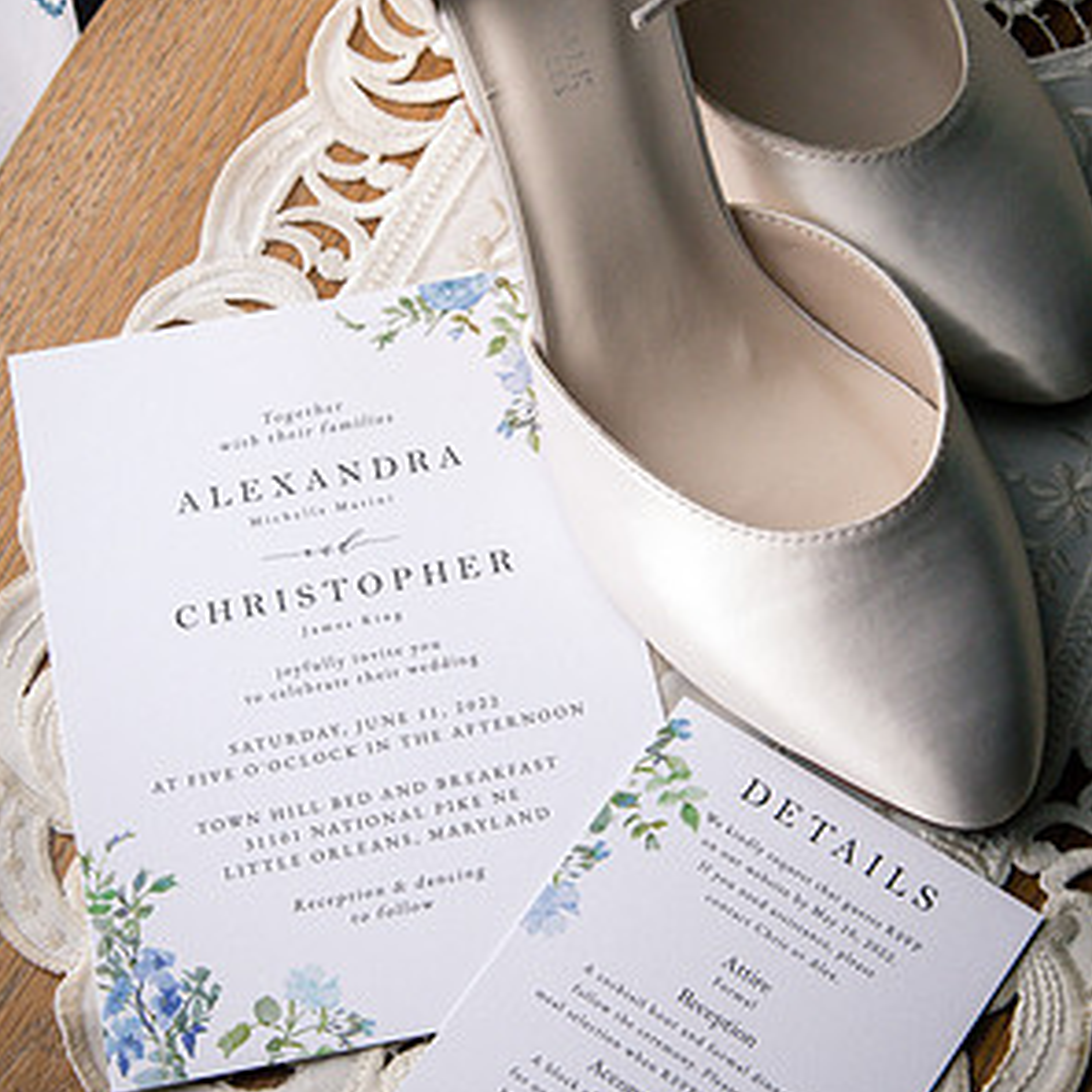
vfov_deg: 18.7
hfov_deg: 18.7
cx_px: 546
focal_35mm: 93
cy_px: 494
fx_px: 3319
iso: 1250
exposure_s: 1/100
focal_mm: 48
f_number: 10
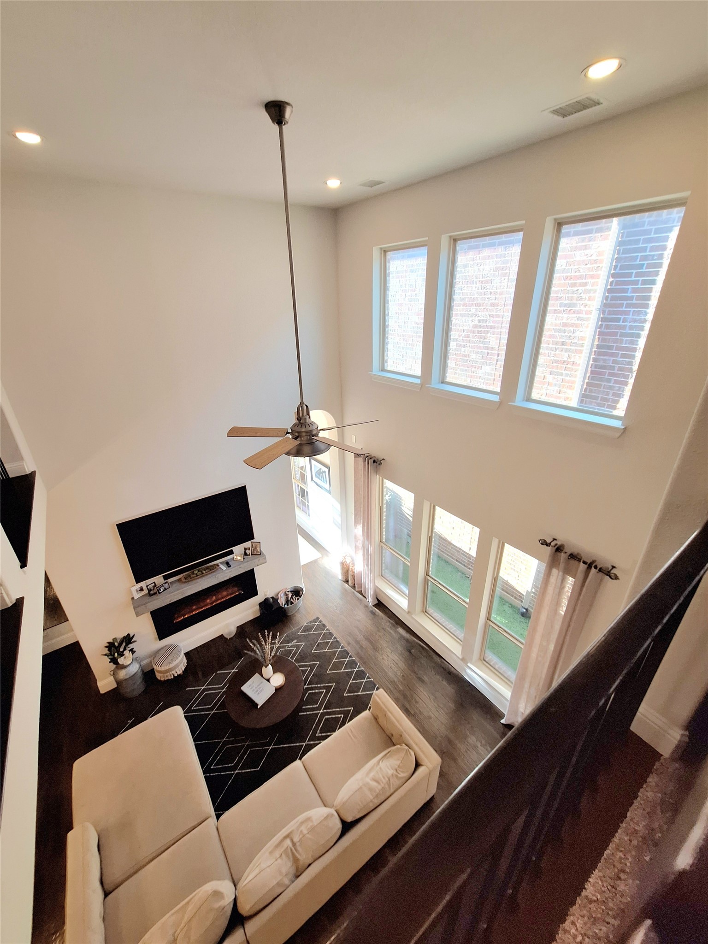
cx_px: 354
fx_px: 355
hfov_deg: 89.9
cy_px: 472
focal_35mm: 13
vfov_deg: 106.2
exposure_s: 1/40
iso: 64
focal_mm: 1.74
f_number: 2.2
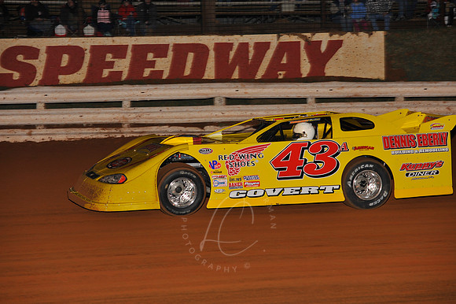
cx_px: 228
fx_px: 1709
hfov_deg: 15.2
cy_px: 152
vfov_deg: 10.1
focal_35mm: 135
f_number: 5.6
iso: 500
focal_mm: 135
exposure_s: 1/250
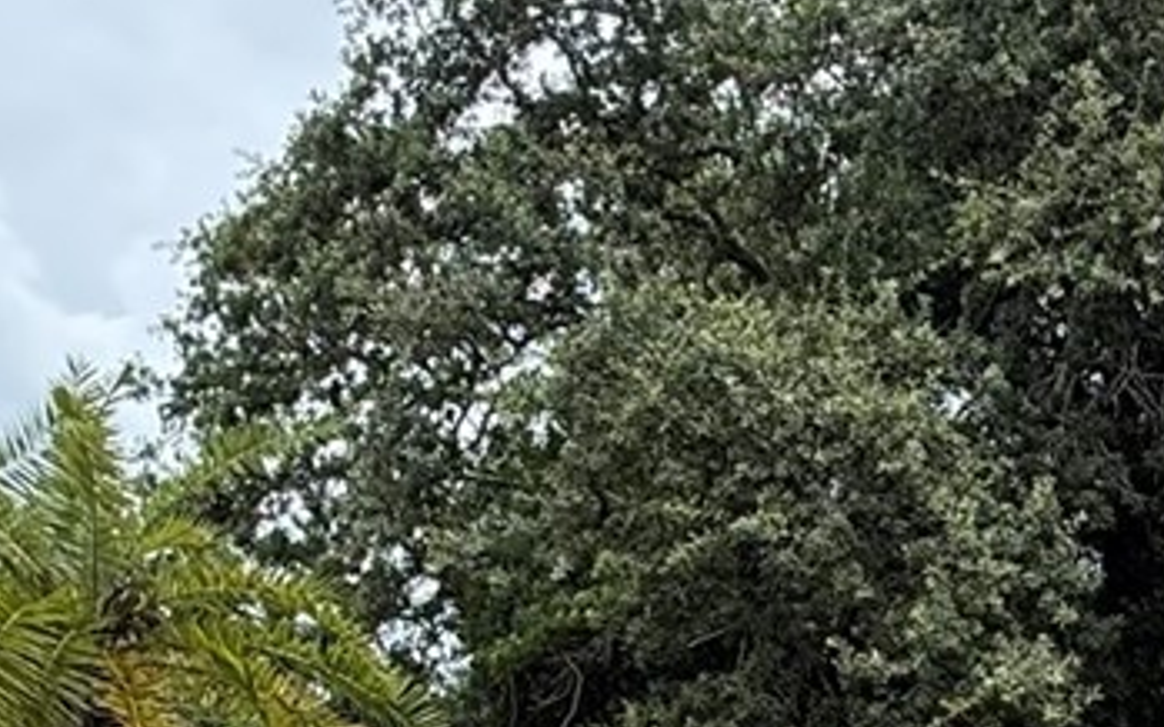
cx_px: 1107
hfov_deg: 28.7
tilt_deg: +3.4
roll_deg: -0.7
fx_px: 2157
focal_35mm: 68
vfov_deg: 15.7
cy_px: 1387
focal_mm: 2.22
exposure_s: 1/809
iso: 50
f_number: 2.2
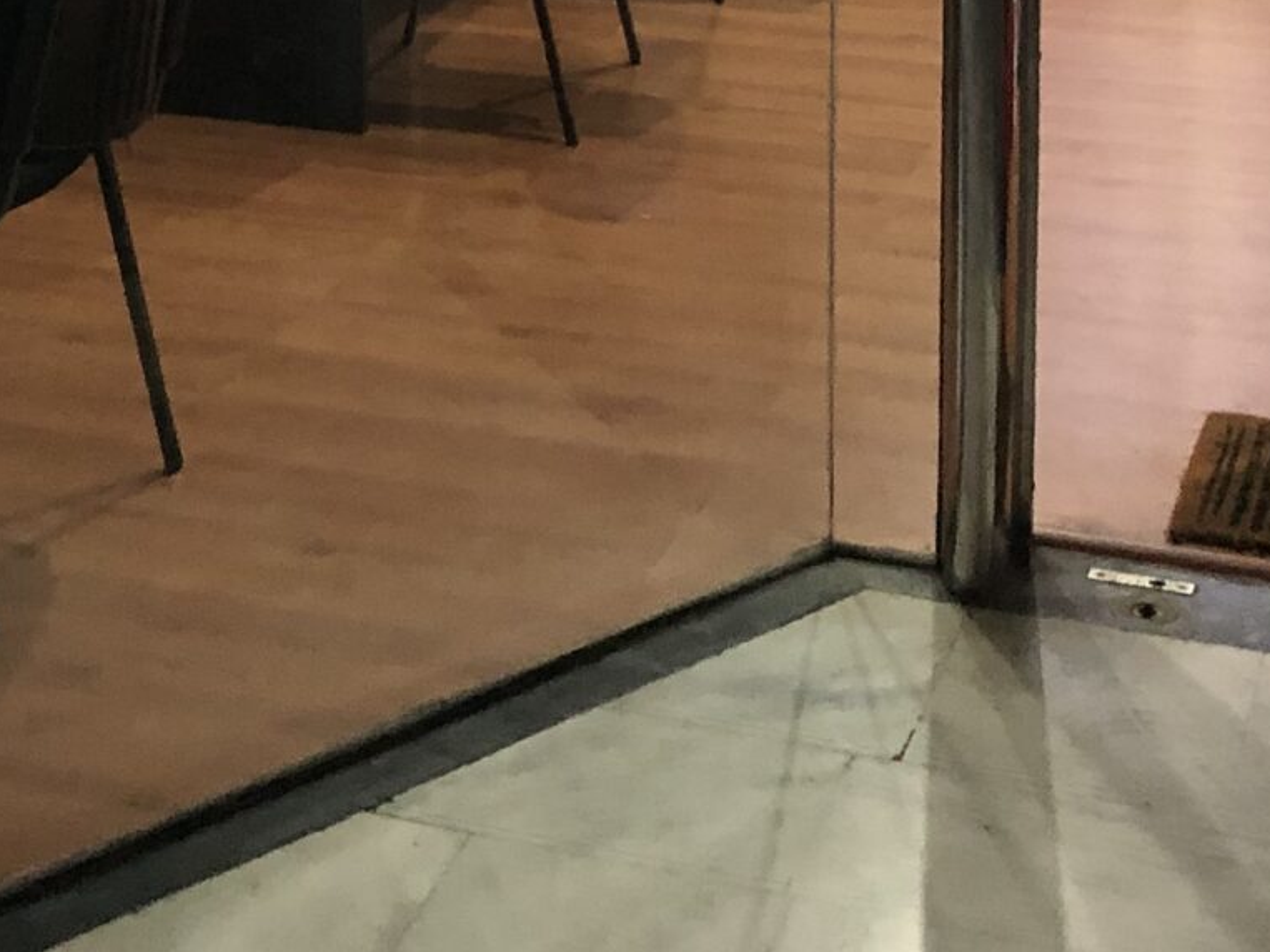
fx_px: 3448
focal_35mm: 94
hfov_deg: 20.4
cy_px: -486
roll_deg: -0.8
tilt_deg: -7.1
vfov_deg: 14.6
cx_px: 97
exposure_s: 1/7
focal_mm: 3.99
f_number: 1.8
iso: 100
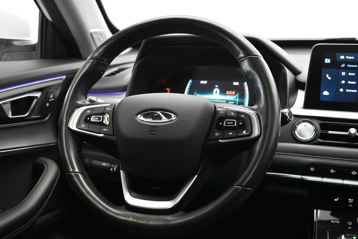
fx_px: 473
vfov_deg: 28.4
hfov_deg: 41.5
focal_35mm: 48
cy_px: 118
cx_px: 176
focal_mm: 31
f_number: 4.2
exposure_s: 1/50
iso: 5000
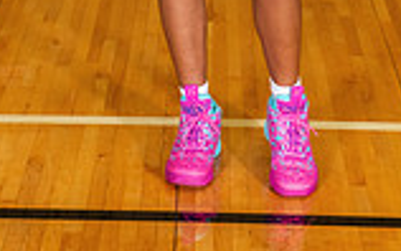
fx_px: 1651
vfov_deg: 8.2
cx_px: 200
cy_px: -274
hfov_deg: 13.8
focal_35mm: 151
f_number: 7.1
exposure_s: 1/250
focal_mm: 52
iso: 1000
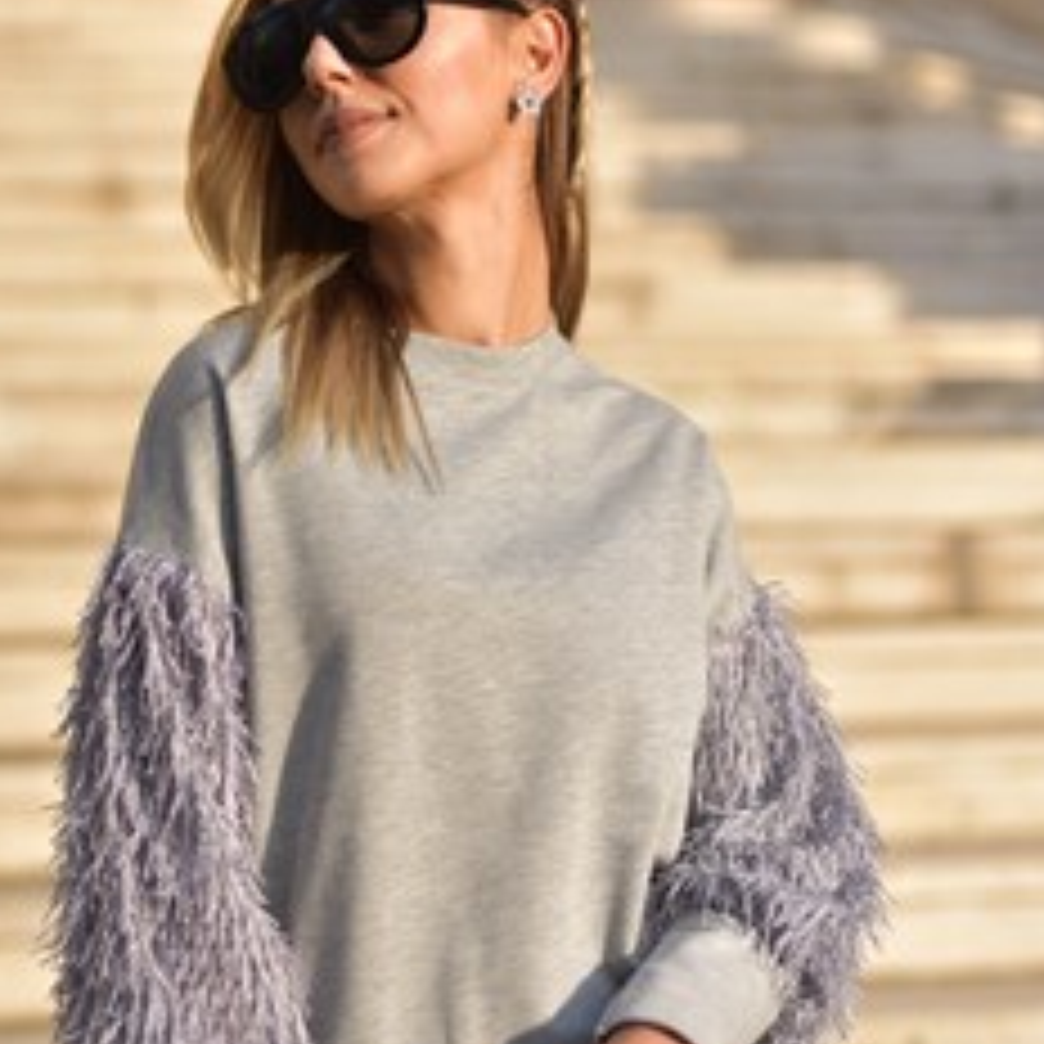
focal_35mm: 85
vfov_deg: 20.4
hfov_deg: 20.4
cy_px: 648
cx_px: 387
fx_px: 2900
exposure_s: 1/8000
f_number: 2
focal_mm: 50
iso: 400
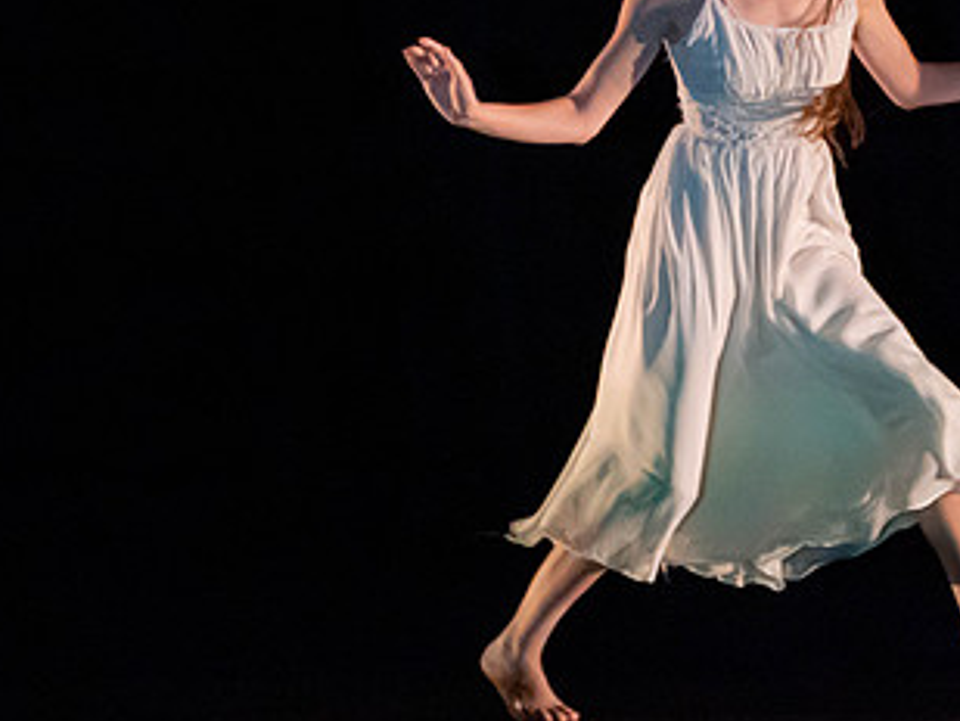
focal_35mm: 818
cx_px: 338
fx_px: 22694
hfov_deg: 2.4
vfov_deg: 1.8
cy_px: 75
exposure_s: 1/320
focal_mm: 373
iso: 6400
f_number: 5.6
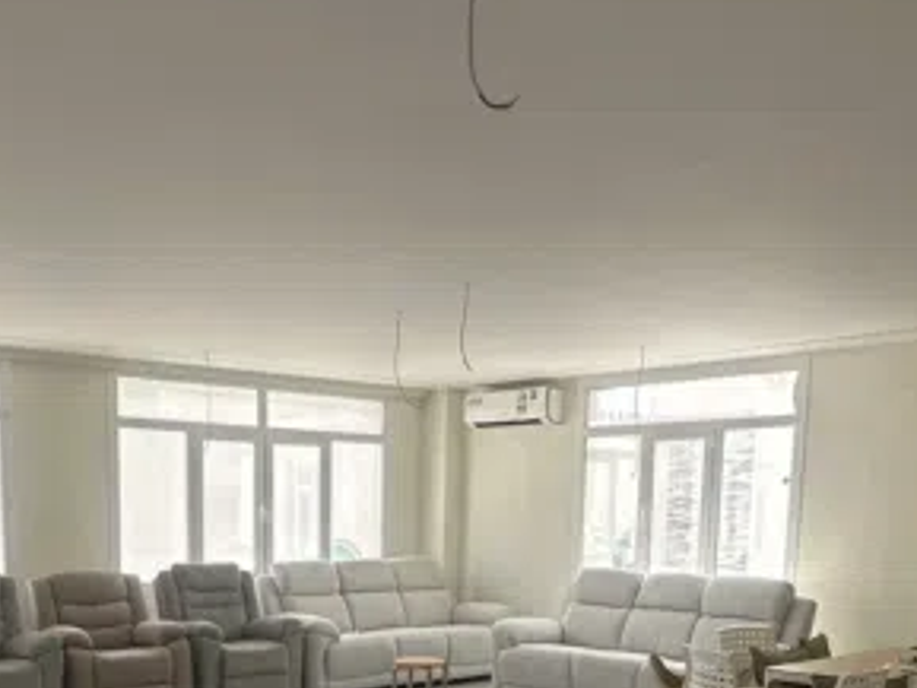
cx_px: 368
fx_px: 822
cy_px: 663
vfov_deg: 40.7
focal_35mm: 31
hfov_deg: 57.9
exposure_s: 1/99
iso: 40
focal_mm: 2.22
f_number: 2.2
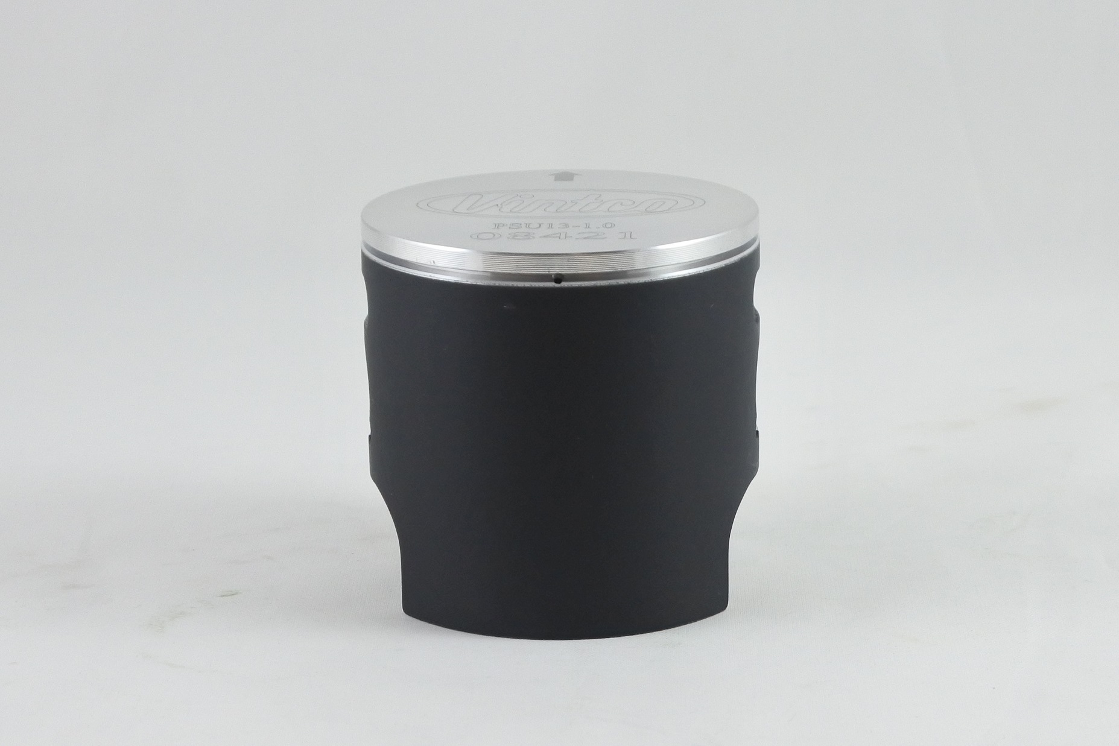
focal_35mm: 47
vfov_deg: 28.7
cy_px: 373
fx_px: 1461
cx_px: 560
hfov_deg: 41.9
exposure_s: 1/125
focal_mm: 17.6
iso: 450
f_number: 4.5
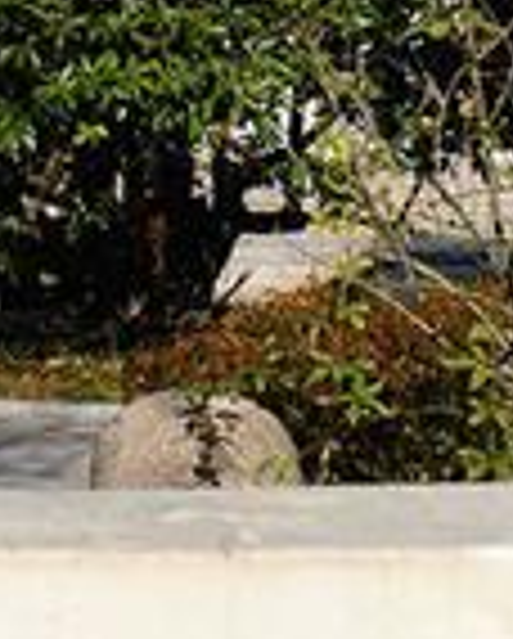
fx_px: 2235
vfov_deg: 15.0
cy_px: -338
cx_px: -364
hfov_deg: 12.2
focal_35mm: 118
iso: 250
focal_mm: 28
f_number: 5.6
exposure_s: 1/1250
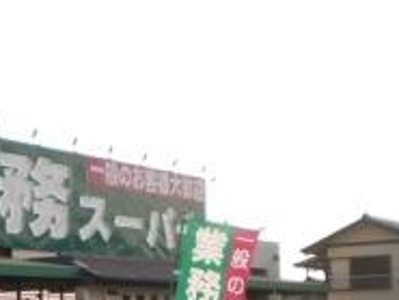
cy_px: 300
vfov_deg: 15.8
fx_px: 1061
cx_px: -9
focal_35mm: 92
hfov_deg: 20.5
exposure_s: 1/400
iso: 64
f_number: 3.1
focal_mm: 6.3
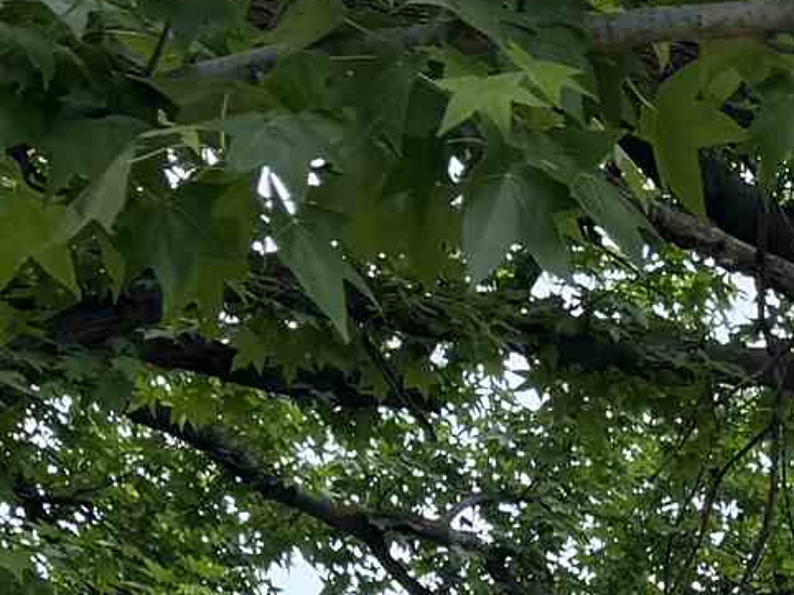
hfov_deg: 12.3
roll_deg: -0.5
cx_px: 1199
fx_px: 3508
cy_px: 1505
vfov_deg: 8.7
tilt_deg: -0.3
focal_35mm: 153
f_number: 1.78
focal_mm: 6.76
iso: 64
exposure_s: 1/152
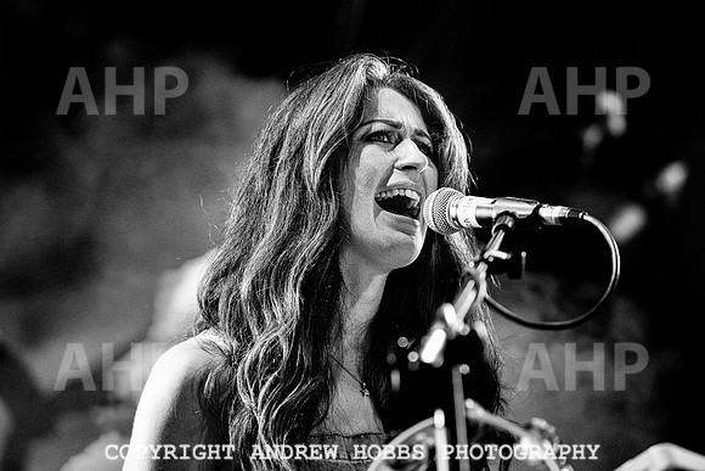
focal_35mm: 200
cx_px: 352
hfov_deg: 10.3
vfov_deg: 6.9
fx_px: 3917
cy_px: 236
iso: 6400
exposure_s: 1/500
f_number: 5
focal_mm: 200
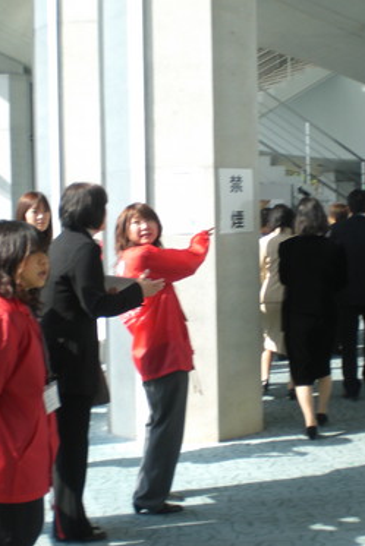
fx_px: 805
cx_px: 199
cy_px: 273
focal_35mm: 53
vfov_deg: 37.5
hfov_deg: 25.5
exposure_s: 1/160
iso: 50
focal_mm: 6.3
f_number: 3.1
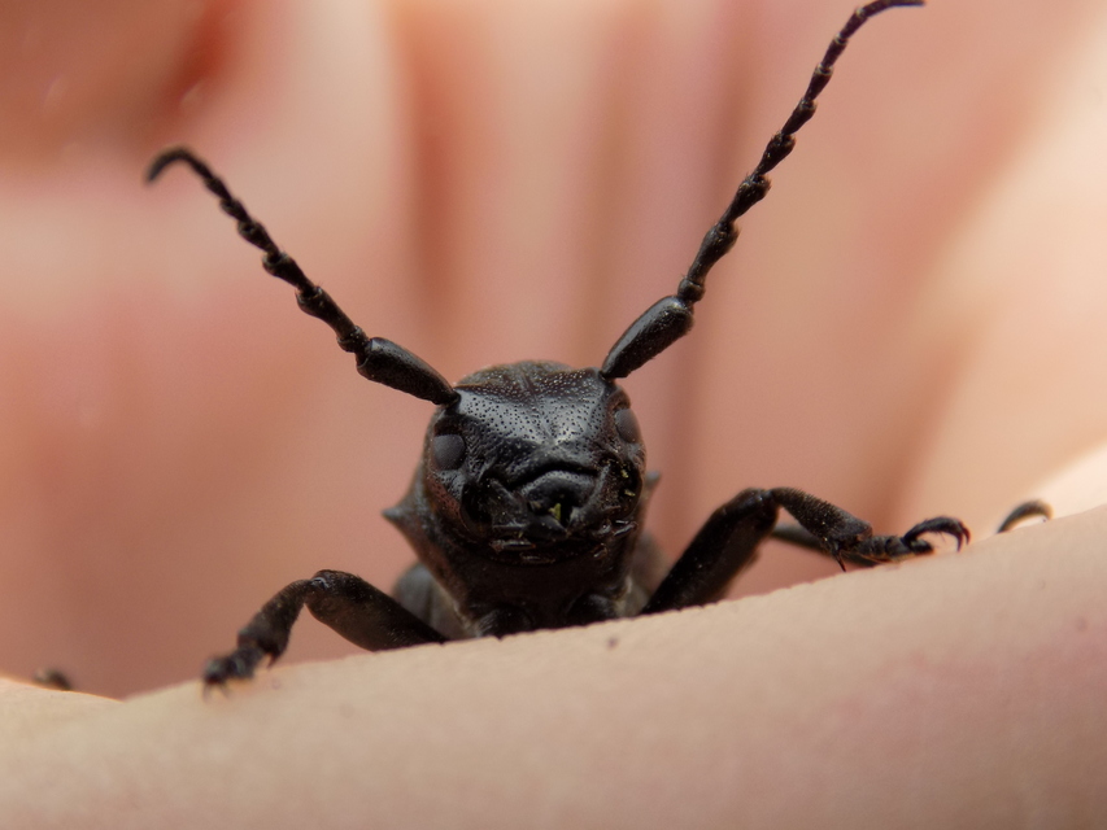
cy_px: 415
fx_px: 3774
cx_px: 554
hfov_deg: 16.7
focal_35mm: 118
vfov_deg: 12.6
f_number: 4.8
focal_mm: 20.9
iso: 80
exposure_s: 1/160
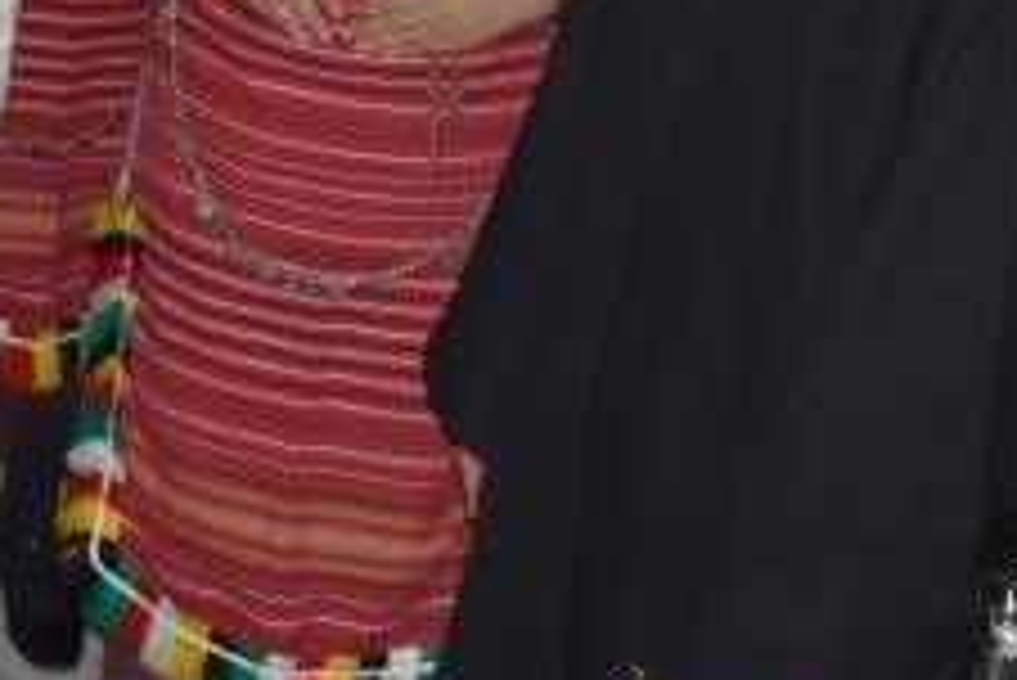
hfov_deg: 13.8
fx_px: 3844
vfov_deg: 9.7
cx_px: -688
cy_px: -466
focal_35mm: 136
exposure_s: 1/30
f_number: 5.6
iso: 800
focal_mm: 20
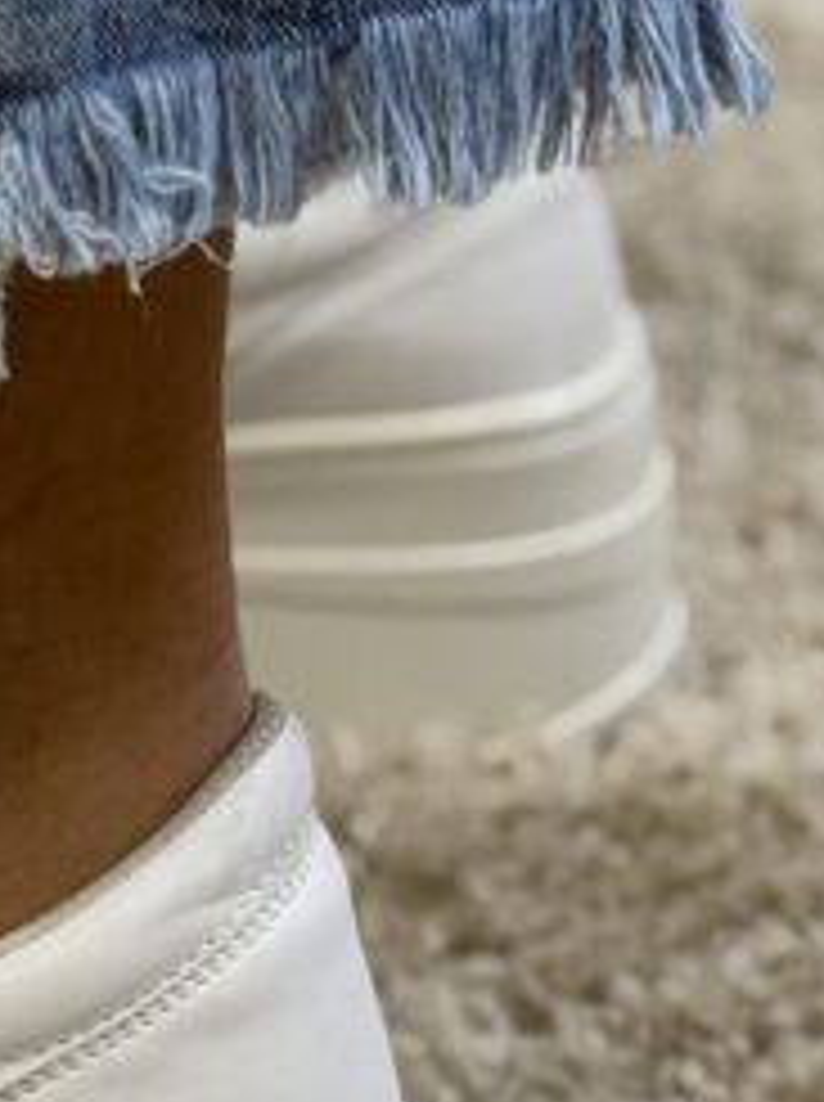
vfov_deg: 9.9
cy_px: 454
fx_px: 6396
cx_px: -446
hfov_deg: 7.2
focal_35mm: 201
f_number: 1.78
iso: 50
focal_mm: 6.76
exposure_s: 1/100
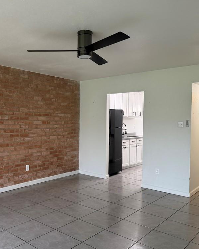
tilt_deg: -0.5
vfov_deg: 55.7
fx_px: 236
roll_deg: -0.5
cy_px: 124
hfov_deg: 45.3
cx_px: 72
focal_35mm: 32
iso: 250
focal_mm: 6.76
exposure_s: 1/120
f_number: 1.78
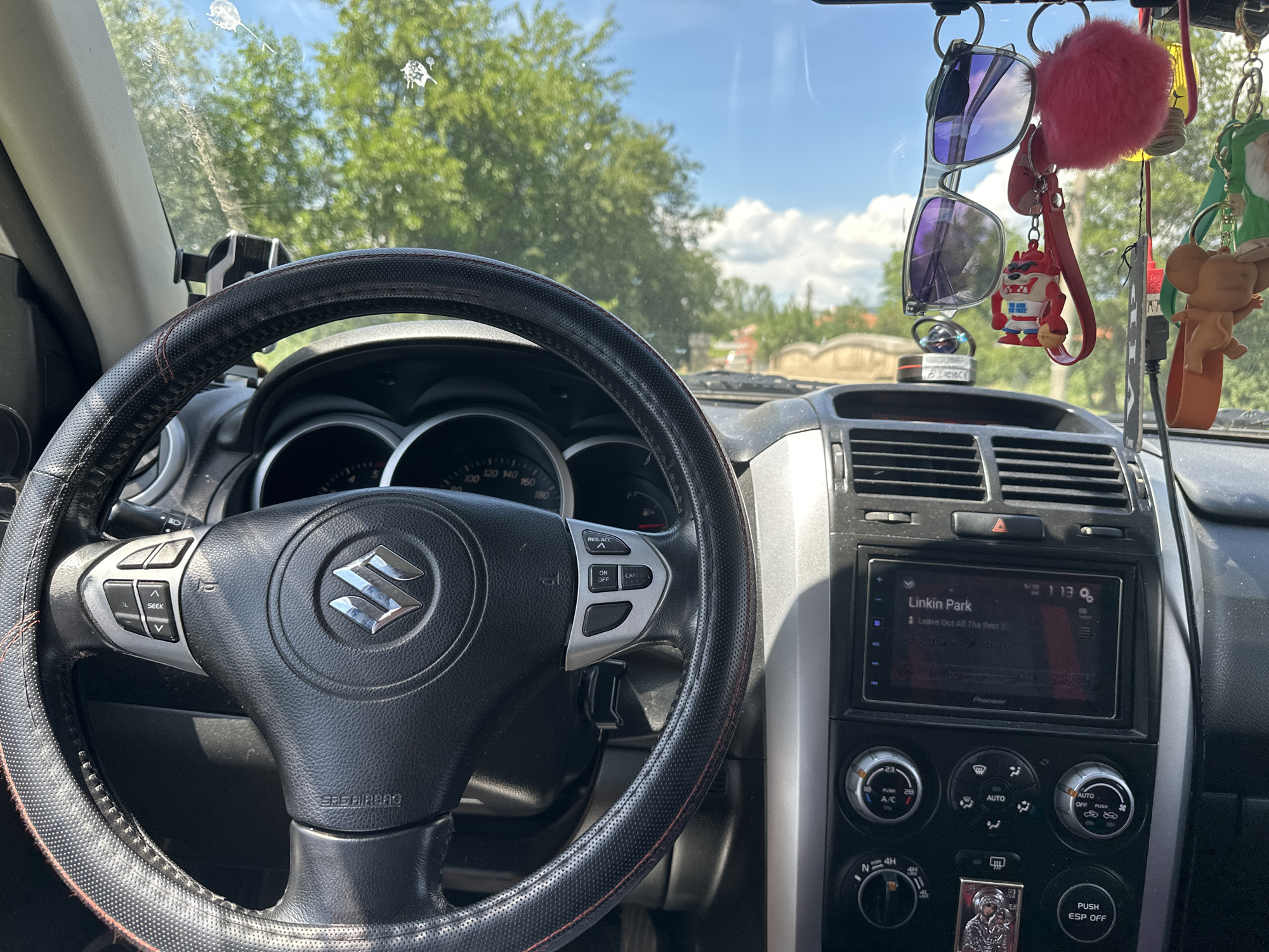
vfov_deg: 56.8
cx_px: 634
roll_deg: -1.7
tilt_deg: -6.5
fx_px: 880
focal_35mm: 24
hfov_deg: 71.6
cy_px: 476
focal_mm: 6.86
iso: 80
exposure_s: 1/663
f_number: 1.78
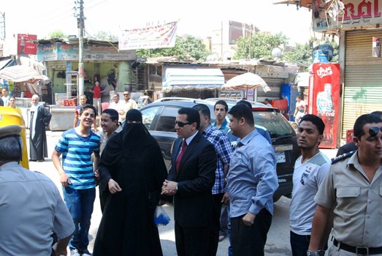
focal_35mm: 42
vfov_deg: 32.0
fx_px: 446
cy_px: 128
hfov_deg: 46.4
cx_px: 191
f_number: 6.7
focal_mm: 28
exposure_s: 1/250
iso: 200
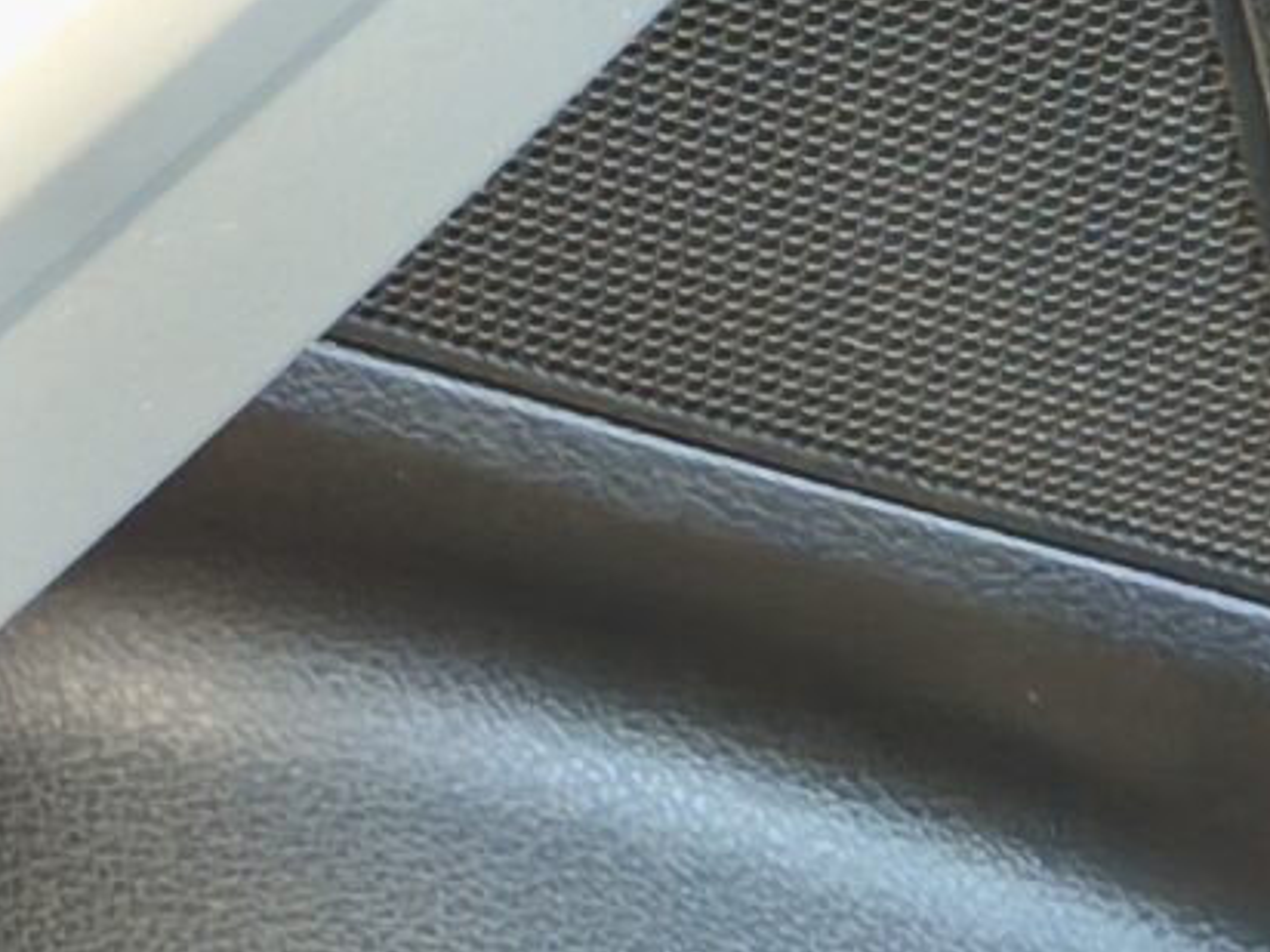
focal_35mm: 143
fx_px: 5246
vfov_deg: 9.5
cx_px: -1563
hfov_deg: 11.8
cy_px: -1140
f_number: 1.7
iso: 1600
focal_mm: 5.35
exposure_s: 1/25
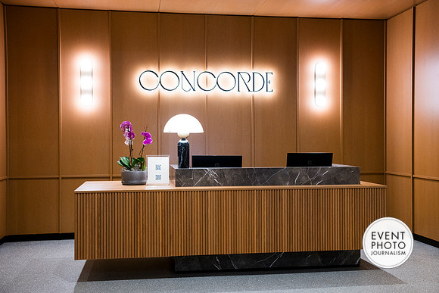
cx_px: 220
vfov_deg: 31.9
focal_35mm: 42
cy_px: 146
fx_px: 512
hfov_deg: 46.4
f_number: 3.2
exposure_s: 1/200
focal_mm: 42
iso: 2200
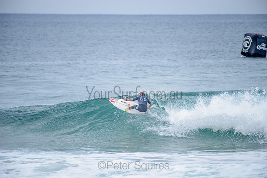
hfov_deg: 4.1
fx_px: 3709
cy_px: 89
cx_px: 134
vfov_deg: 2.8
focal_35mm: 500
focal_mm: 500
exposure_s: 1/2000
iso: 320
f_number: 5.6
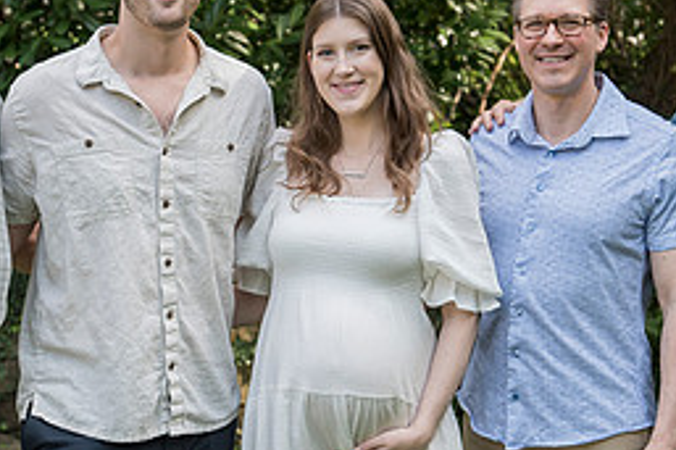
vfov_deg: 13.1
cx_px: 272
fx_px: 1952
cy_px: 229
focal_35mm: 104
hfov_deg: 19.6
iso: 640
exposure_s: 1/800
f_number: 4
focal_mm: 45
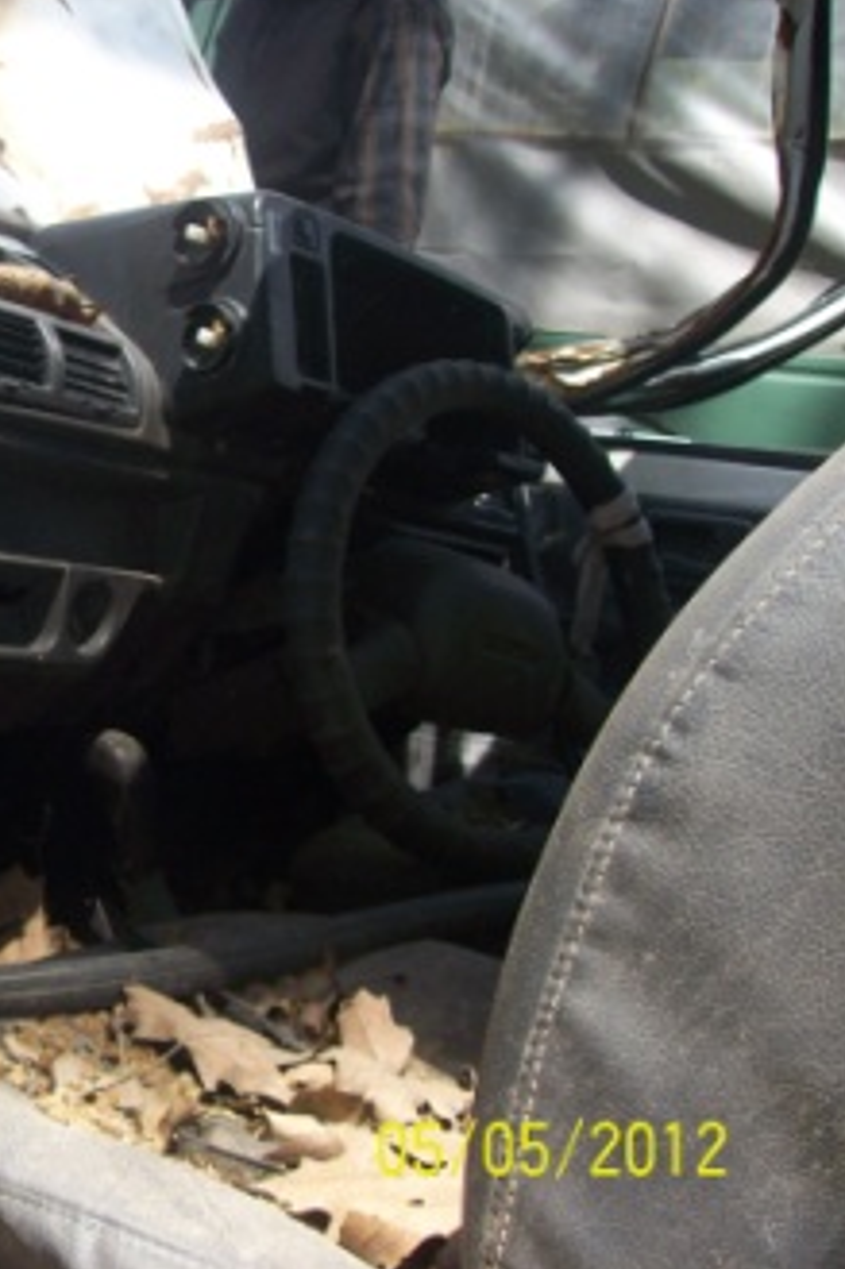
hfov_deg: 25.1
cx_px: -12
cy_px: 629
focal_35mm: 51
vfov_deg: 38.9
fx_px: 1797
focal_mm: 6
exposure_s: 1/388
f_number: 2.7
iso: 80
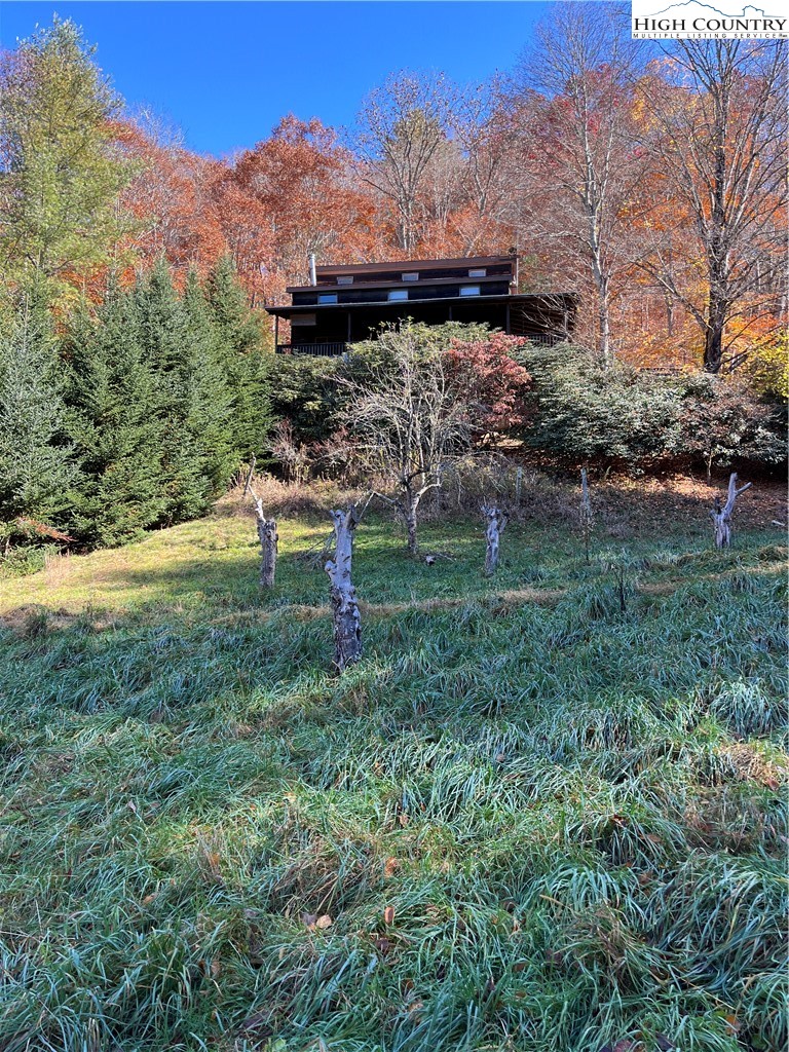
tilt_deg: +7.8
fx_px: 790
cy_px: 526
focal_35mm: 26
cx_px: 394
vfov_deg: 67.3
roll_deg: +0.3
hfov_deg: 53.1
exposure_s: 1/357
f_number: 1.6
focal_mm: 5.1
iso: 50
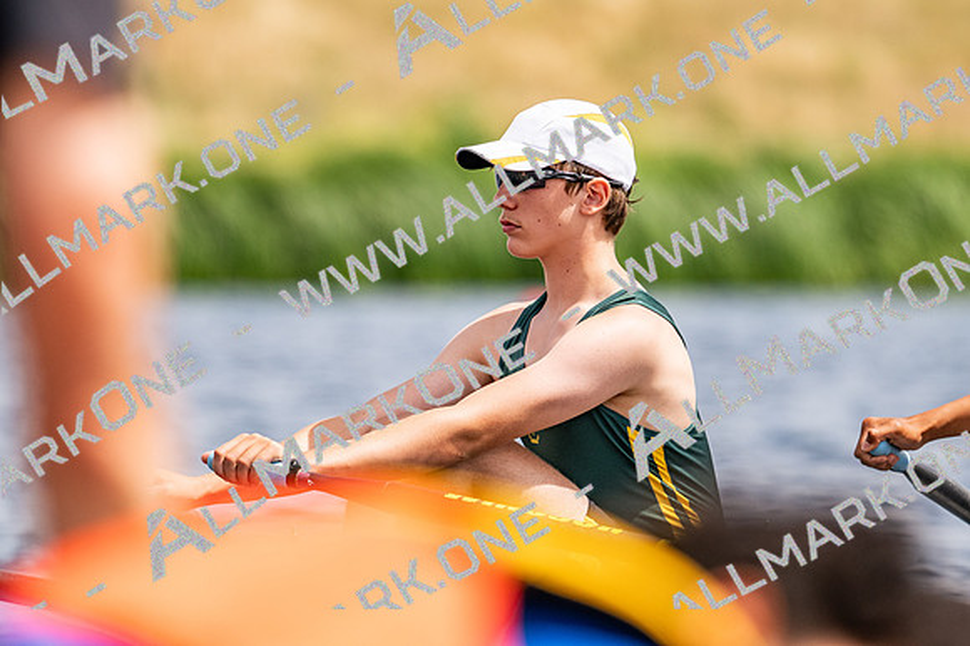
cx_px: 485
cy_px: 323
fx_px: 16157
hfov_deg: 3.4
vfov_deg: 2.3
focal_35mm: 600
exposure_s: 1/2500
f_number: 4.5
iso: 280
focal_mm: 400
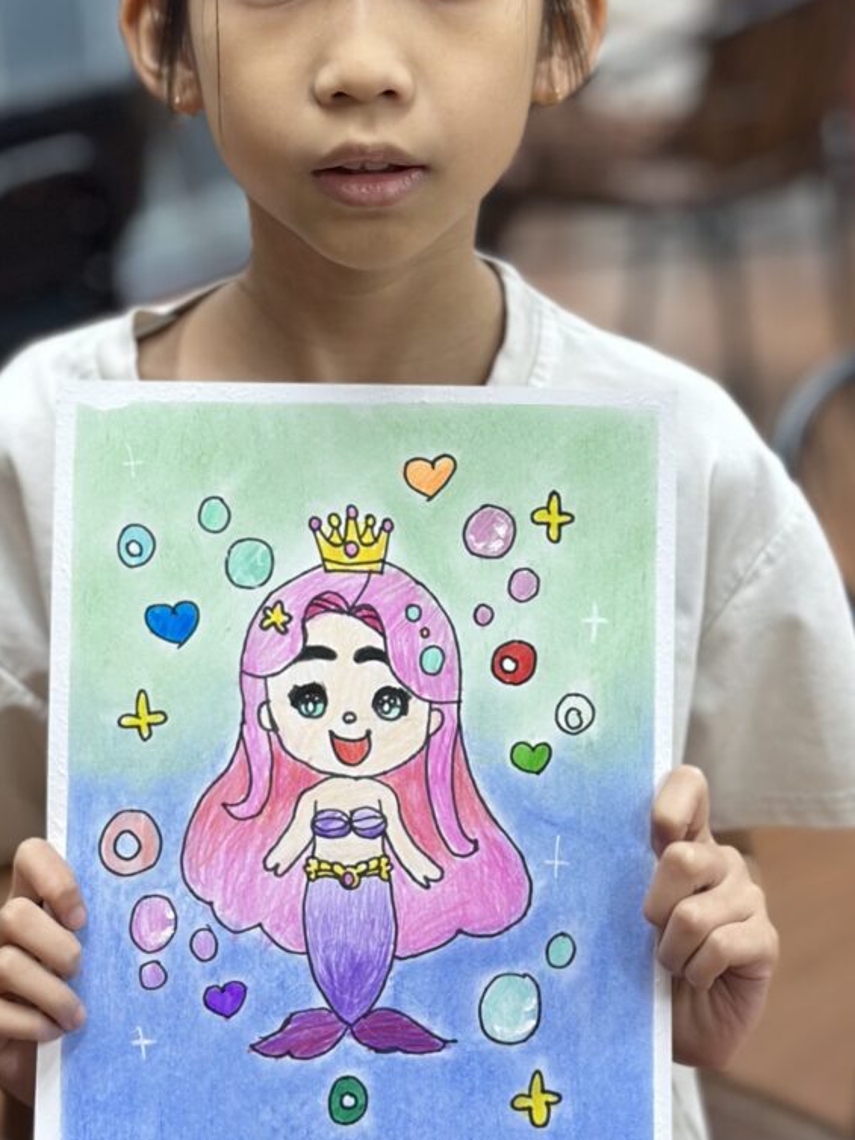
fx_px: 2798
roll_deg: +2.5
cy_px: 367
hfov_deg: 17.4
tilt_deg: -16.7
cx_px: 340
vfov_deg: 22.9
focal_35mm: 85
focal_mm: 6.86
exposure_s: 1/97
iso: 125
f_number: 1.78
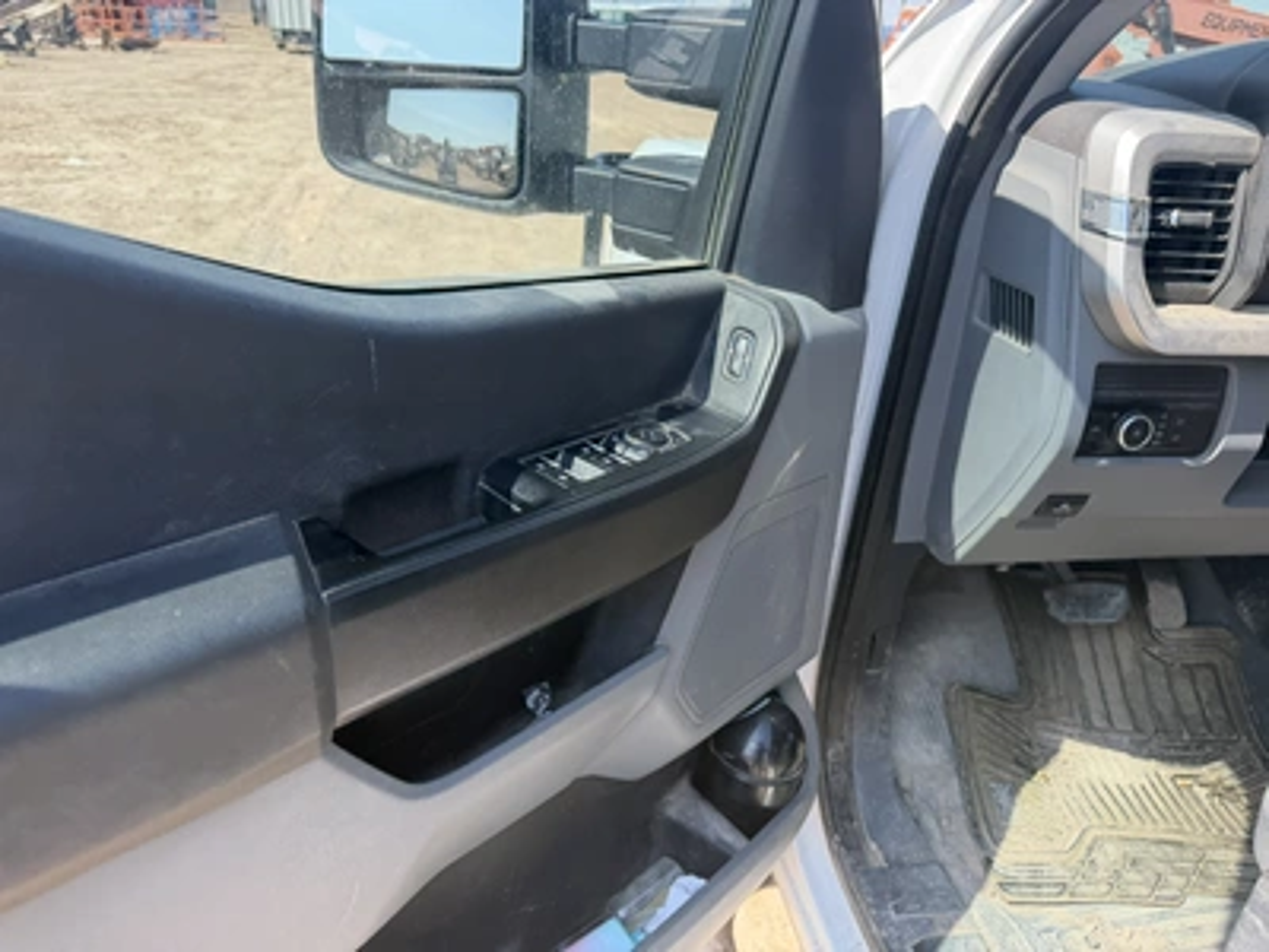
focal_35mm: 24
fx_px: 880
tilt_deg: -38.0
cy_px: 476
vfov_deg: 56.8
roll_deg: -0.3
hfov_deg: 71.6
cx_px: 634
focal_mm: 6.76
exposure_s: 1/1091
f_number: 1.78
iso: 100
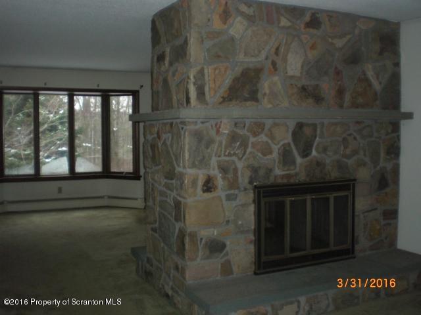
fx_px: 462
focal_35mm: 38
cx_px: 210
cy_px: 158
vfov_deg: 37.7
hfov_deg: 49.0
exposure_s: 1/60
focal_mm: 6.3
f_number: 3.1
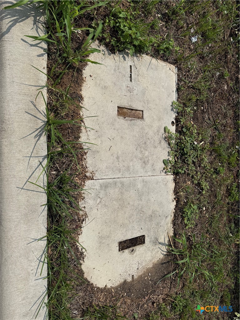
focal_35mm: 24
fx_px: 222
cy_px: 160
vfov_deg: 71.6
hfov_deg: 56.8
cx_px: 120
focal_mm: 6.76
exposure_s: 1/10309
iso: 80
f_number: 1.78
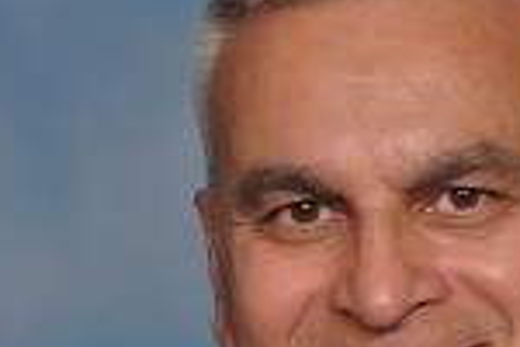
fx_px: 6160
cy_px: 548
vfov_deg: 3.2
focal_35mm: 426
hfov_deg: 4.8
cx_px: 419
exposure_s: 1/125
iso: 200
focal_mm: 95
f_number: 10
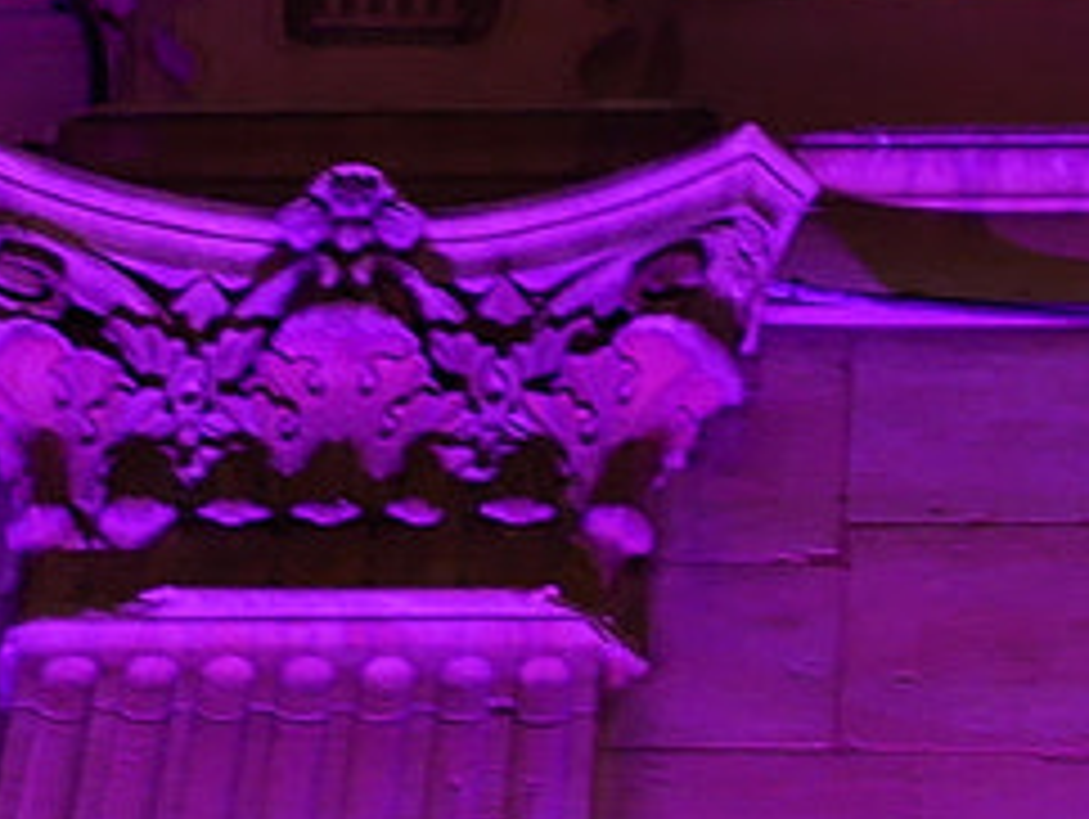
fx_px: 10423
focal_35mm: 331
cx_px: 274
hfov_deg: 6.0
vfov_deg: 4.5
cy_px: -346
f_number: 1.7
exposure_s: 1/15
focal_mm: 25
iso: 200
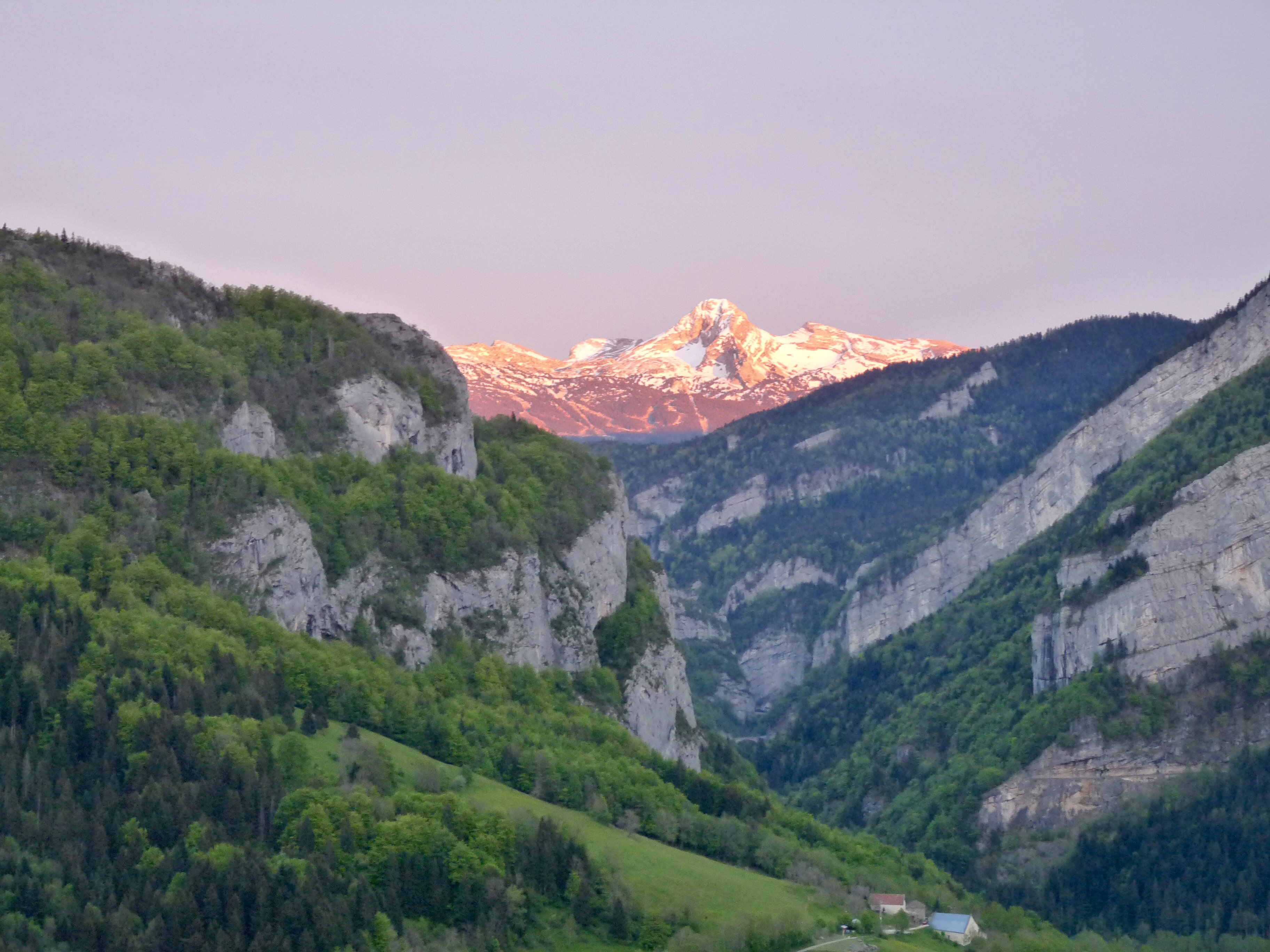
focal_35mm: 78
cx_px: 635
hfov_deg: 25.0
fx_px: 2862
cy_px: 476
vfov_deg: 18.9
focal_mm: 13.8
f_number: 3.4
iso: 320
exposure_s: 1/40
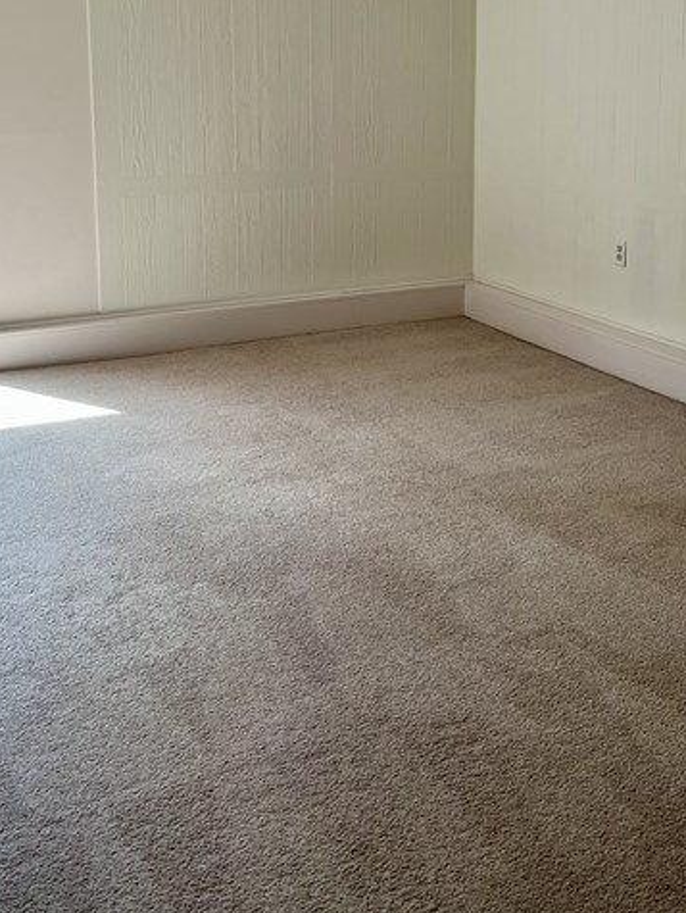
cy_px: 198
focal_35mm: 42
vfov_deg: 42.9
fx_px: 1108
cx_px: 319
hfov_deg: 34.4
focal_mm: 5.7
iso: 50
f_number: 1.5
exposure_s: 1/180
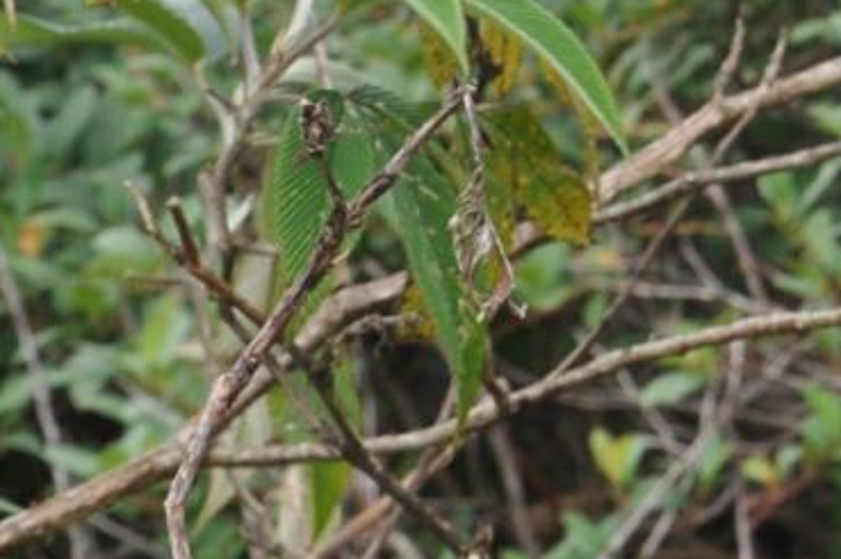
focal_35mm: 242
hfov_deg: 8.0
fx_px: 5646
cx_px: 1856
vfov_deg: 5.6
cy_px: -366
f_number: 10
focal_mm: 28
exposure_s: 1/100
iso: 200
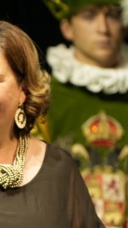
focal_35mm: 868
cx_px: -179
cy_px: 172
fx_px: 5240
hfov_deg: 1.4
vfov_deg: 2.5
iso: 1250
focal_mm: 200
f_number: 3.2
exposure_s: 1/250
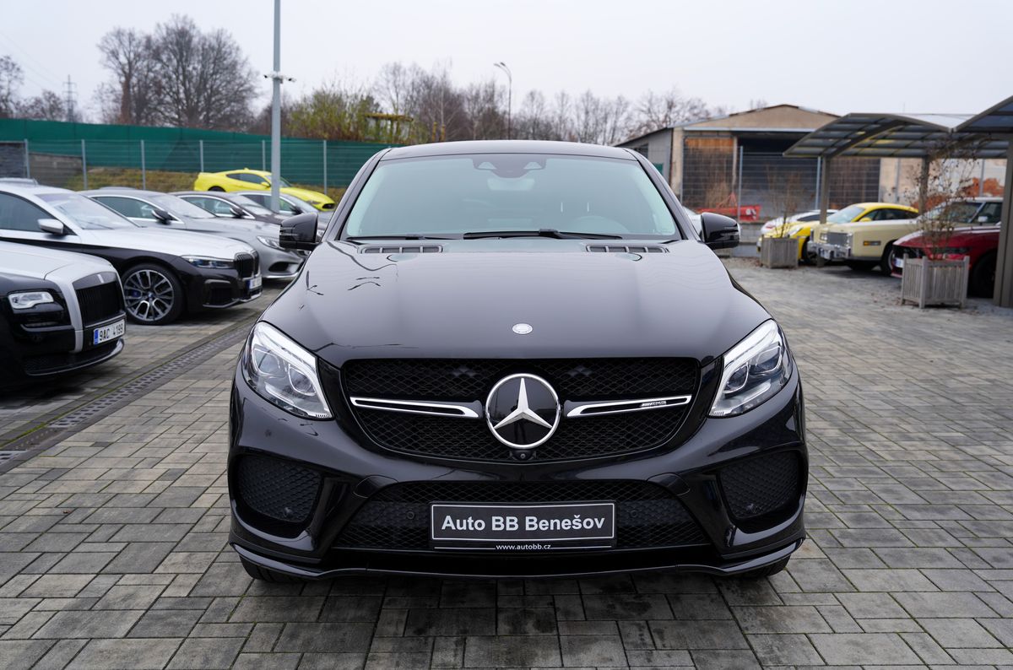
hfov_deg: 60.4
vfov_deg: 42.1
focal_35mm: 31
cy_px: 335
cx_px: 506
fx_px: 870
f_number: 4
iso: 100
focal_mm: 31
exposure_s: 1/60
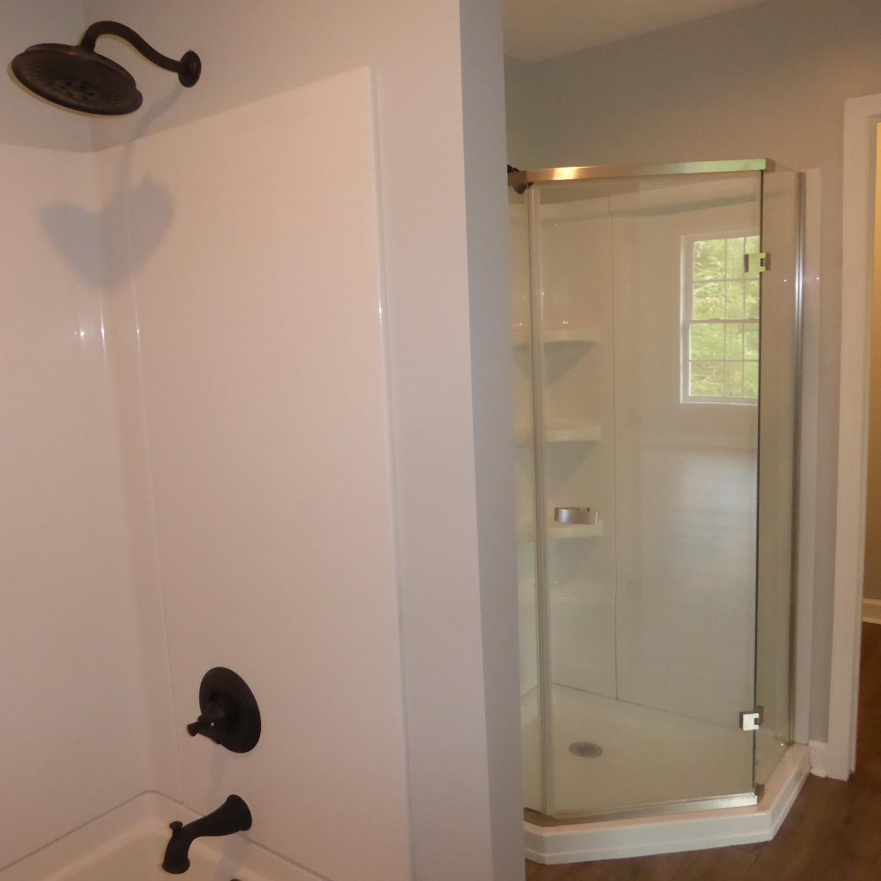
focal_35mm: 29
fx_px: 835
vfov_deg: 55.6
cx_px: 298
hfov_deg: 54.6
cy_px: 449
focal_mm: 4.3
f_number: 4
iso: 640
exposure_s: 1/60
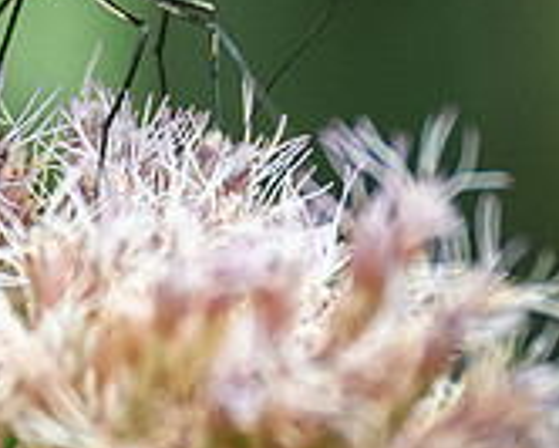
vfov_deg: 1.1
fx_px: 23672
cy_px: -165
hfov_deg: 1.4
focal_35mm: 1430
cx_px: -93
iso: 800
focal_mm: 220
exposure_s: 1/320
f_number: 6.3
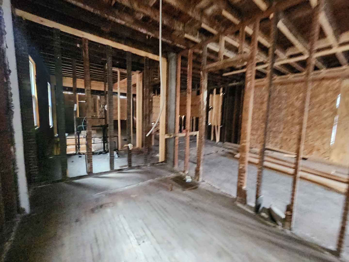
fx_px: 131
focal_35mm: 13
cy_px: 131
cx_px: 174
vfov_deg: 89.9
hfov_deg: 106.2
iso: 1600
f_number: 2.2
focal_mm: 2.2
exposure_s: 1/24
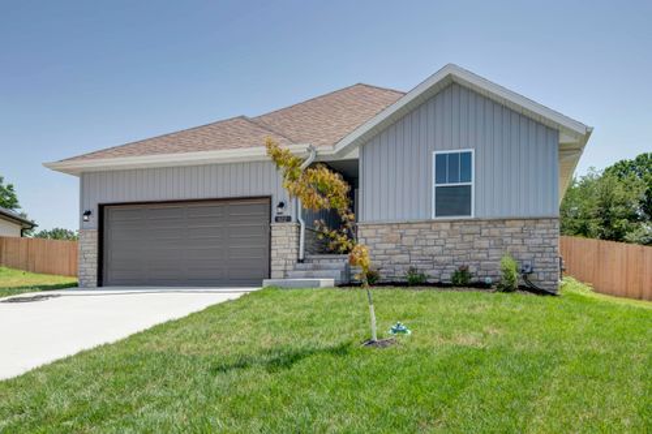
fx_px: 507
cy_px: 217
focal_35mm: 28
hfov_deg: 65.5
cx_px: 326
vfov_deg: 46.4
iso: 100
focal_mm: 28
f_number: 6.7
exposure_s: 1/180
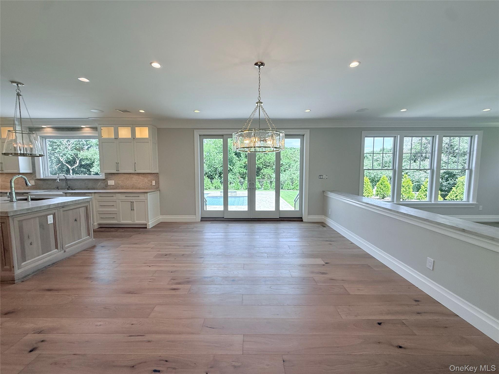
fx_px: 202
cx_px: 250
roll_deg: -0.5
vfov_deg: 85.7
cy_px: 187
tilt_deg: -5.1
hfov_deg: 102.1
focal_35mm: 14
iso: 64
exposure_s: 1/270
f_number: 2.2
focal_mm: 2.22
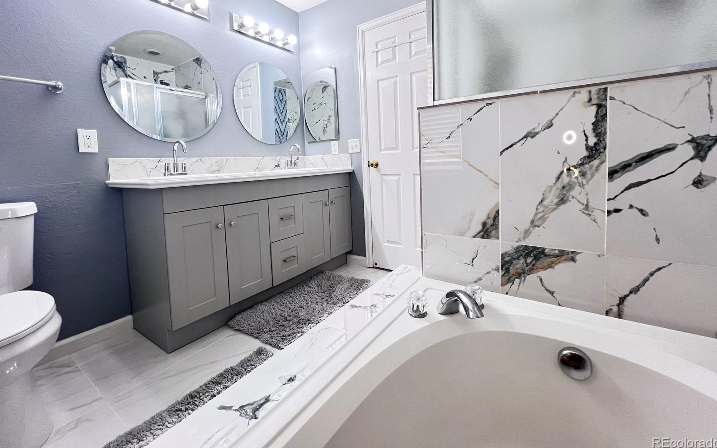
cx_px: 361
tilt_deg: -3.2
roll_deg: +2.5
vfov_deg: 77.7
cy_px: 179
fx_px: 274
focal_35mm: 14
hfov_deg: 105.3
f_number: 1.8
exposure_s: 1/60
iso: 200
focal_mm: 1.57
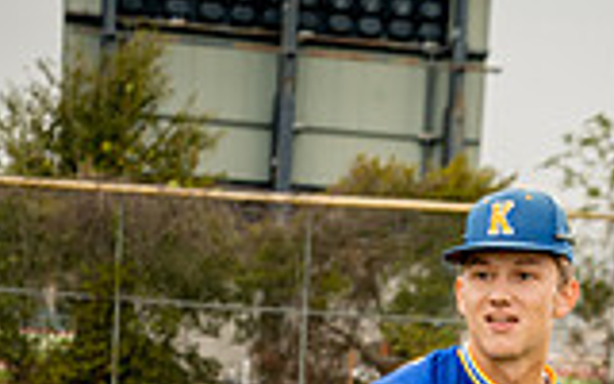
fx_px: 2979
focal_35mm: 178
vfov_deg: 7.1
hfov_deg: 11.8
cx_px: 319
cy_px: 818
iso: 200
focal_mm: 62
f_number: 4
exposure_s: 1/250
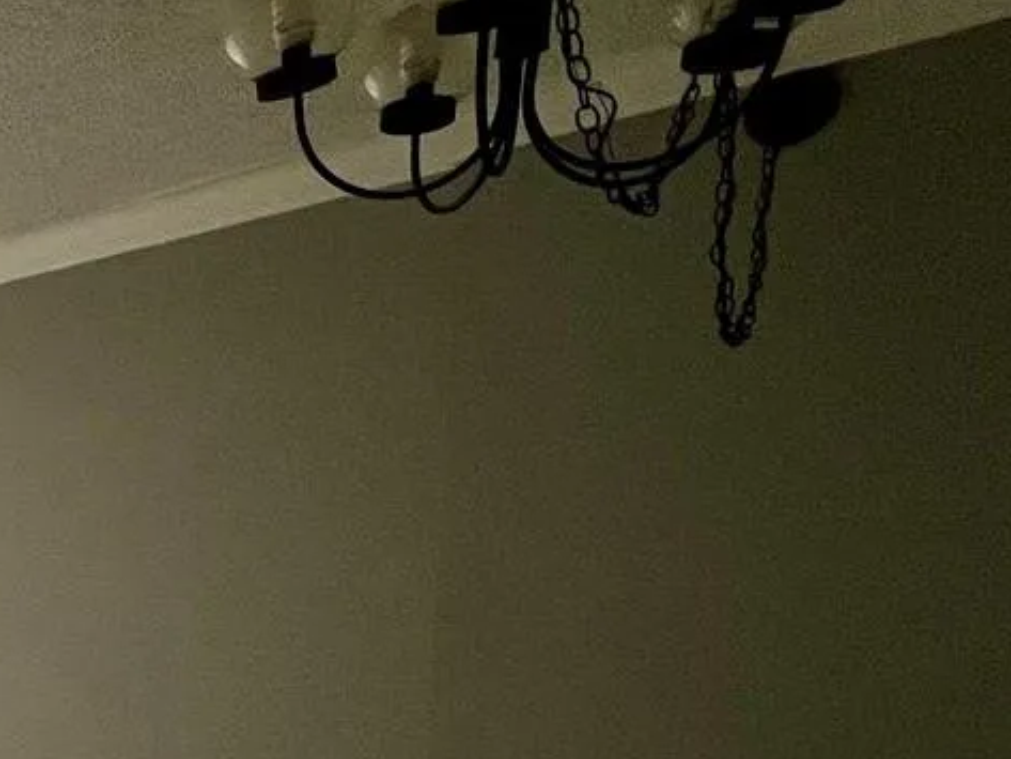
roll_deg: +1.0
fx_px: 1285
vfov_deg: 31.2
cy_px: 699
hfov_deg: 27.0
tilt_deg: -5.9
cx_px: -571
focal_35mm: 44
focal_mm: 1.57
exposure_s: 1/99
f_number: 1.8
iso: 80
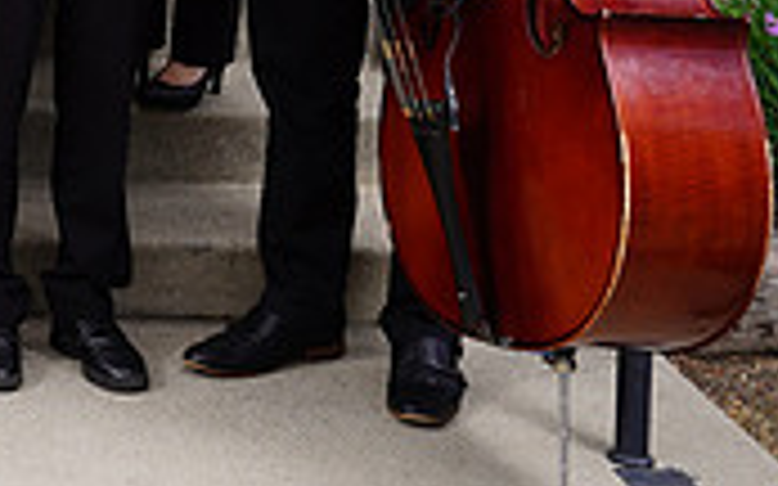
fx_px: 2819
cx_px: -346
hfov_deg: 14.7
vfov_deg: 9.4
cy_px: -367
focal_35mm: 133
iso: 100
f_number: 7.1
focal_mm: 39
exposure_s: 1/200
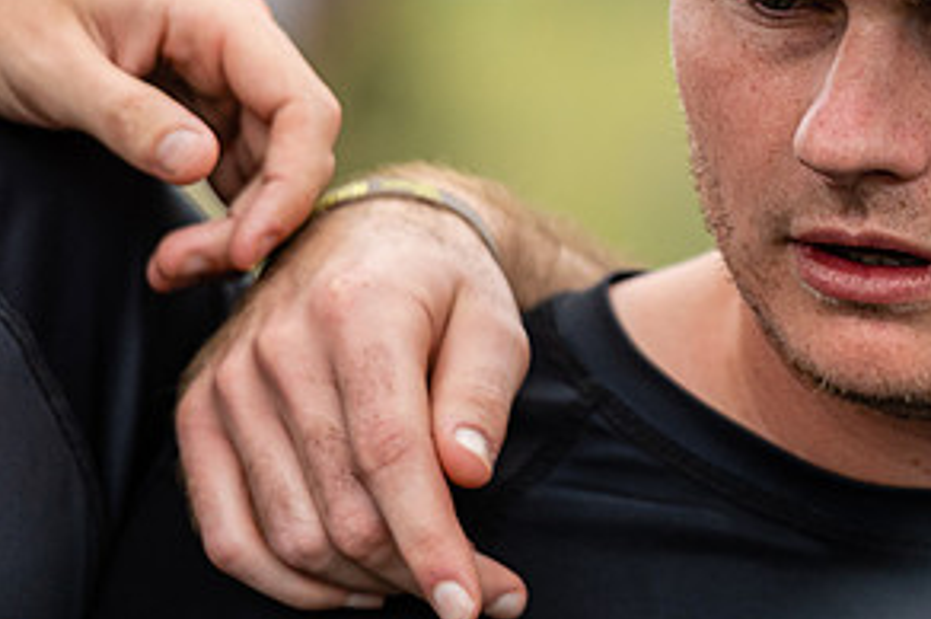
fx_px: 15422
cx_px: 870
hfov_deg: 3.5
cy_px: 164
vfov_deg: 2.3
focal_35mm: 597
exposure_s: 1/1000
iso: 320
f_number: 2.8
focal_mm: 200
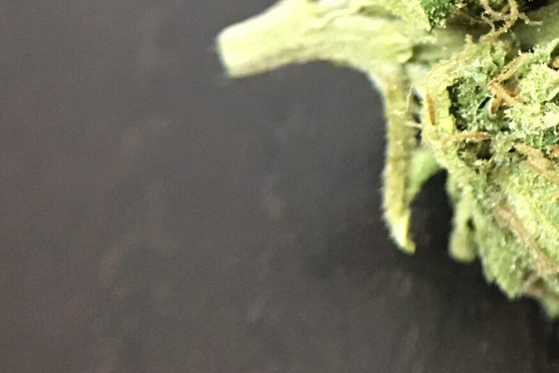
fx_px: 1367
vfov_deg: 15.2
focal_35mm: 88
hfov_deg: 21.4
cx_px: 679
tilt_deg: -54.0
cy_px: -12
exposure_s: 1/8
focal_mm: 4.15
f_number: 2.2
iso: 125
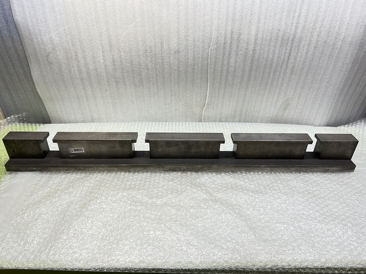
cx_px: 183
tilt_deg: -35.5
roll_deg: -1.3
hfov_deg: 67.3
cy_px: 137
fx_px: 275
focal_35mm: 26
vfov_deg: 53.1
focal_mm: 5.7
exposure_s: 1/100
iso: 64
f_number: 1.5
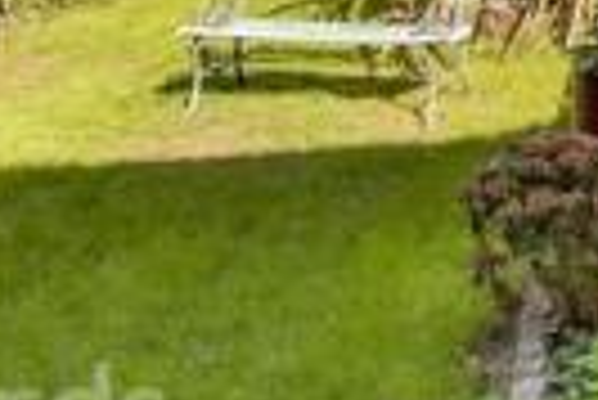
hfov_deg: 25.6
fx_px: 1231
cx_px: 627
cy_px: -258
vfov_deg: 16.3
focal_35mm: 74
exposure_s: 1/400
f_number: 10
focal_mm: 10
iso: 800
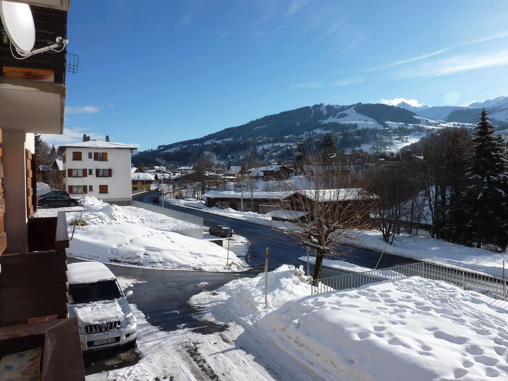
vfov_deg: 54.9
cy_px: 190
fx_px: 367
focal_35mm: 25
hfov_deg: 69.4
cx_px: 254
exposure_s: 1/400
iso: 80
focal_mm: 4.1
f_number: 5.6
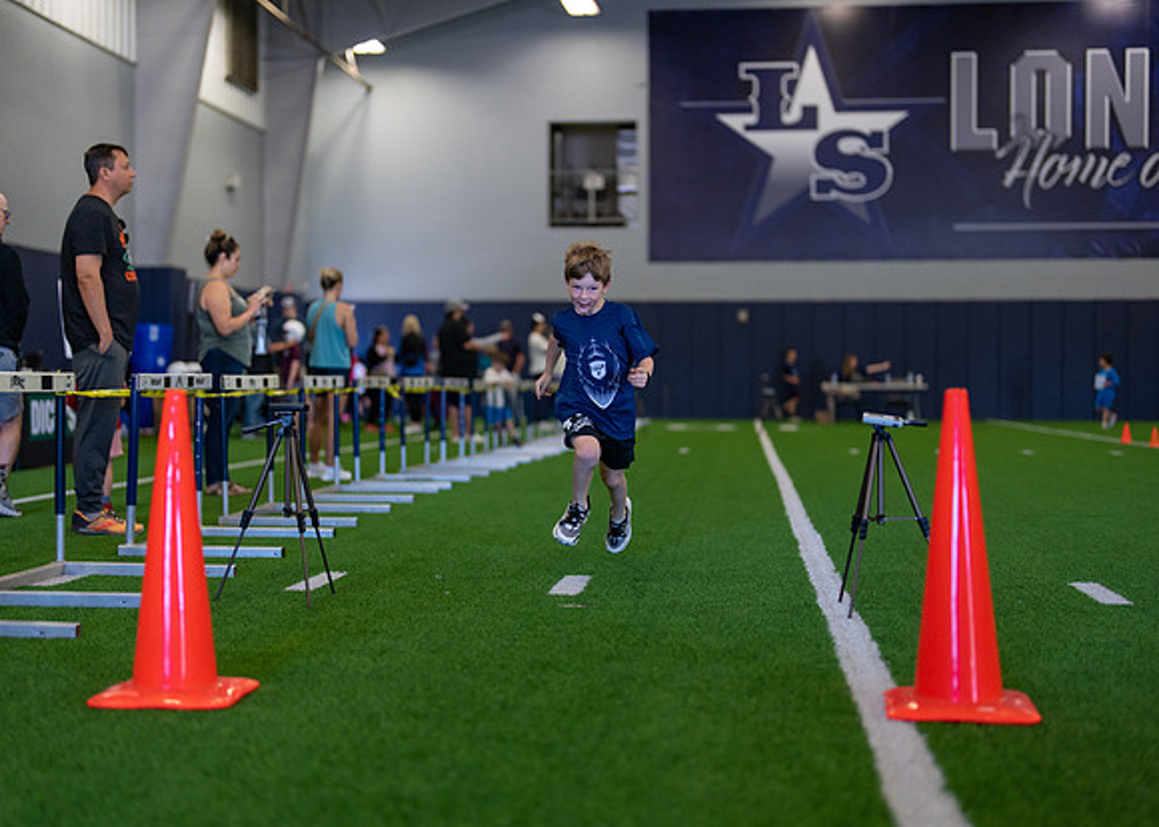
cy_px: 414
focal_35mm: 53
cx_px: 580
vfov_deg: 26.6
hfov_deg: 36.6
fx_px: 1752
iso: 1000
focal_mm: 50
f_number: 1.2
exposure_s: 1/1000
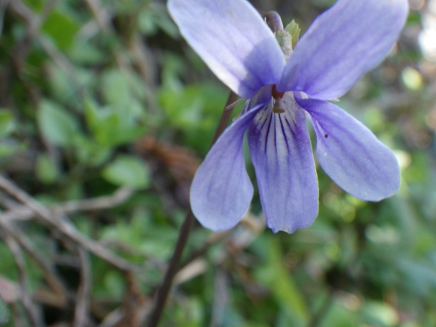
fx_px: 604
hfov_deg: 39.6
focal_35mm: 48
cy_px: 133
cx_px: 235
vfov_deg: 30.2
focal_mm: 6.1
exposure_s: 1/80
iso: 80
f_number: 3.8
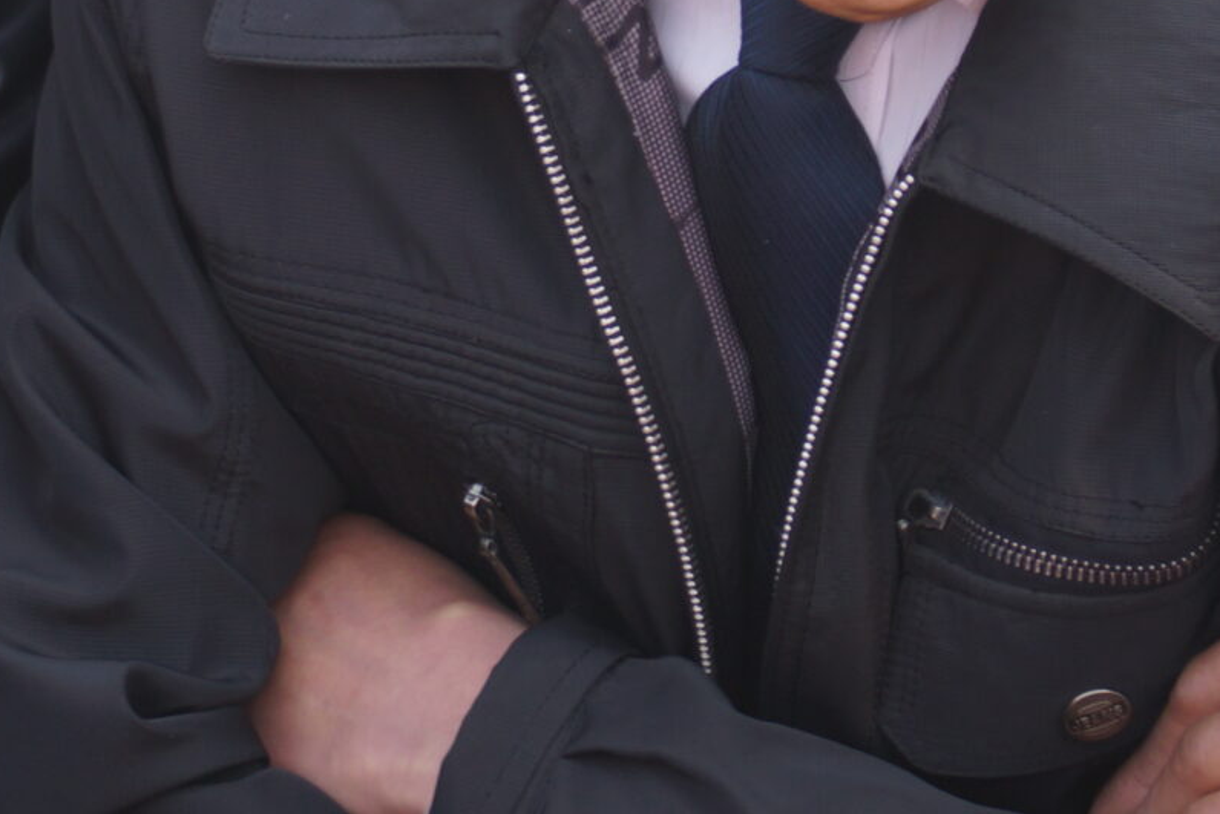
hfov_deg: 4.7
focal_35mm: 434
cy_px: -355
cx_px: 546
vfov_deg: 3.2
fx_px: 14709
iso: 100
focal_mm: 90
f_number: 5
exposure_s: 1/160
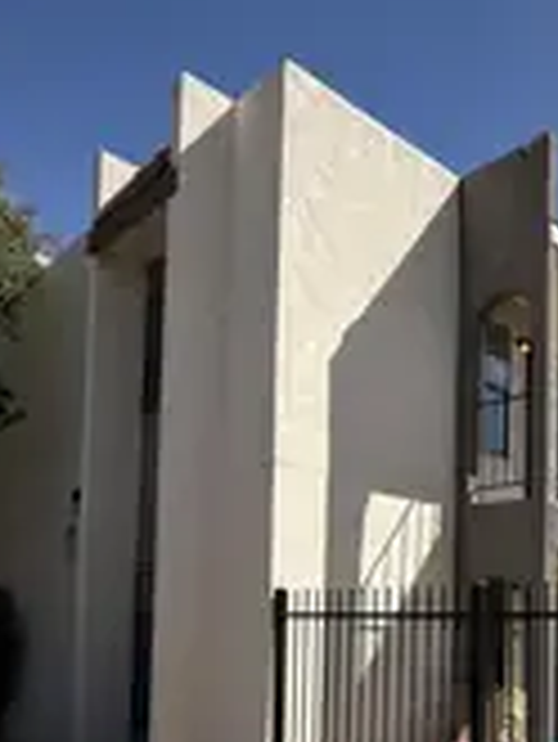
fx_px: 730
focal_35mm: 34
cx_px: 558
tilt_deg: +4.1
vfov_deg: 50.6
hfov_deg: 37.4
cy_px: 594
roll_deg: -0.6
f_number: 2.2
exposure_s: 1/1901
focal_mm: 2.22
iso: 50
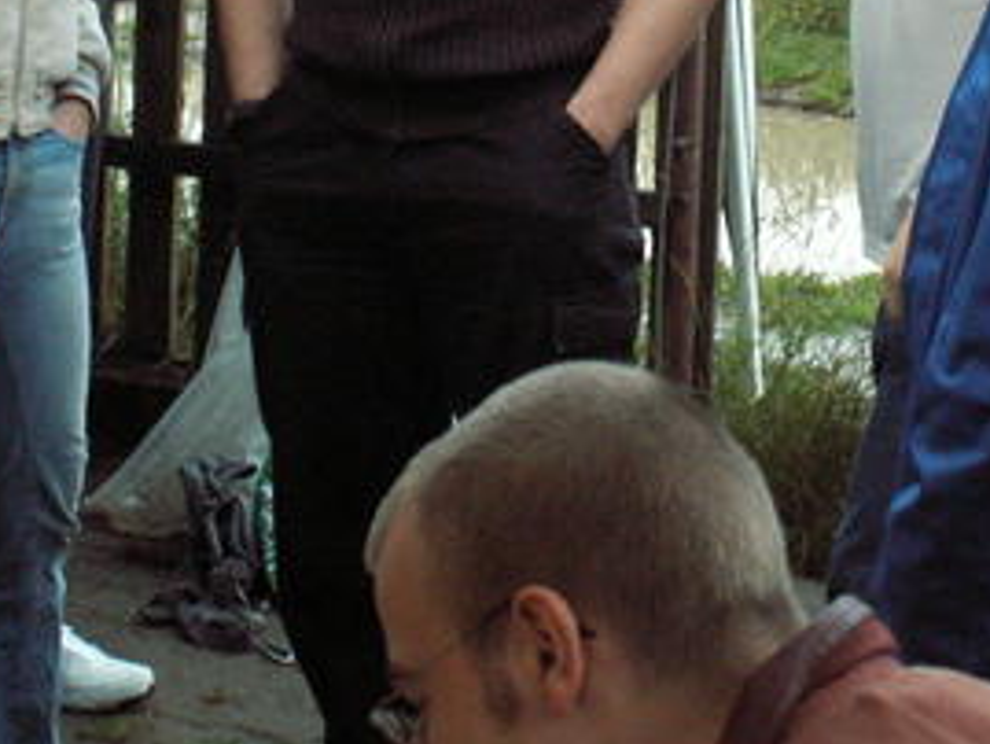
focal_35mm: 133
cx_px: 537
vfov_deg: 11.0
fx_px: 3805
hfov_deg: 14.8
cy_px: -77
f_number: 3.2
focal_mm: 9.4
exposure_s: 1/40
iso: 125
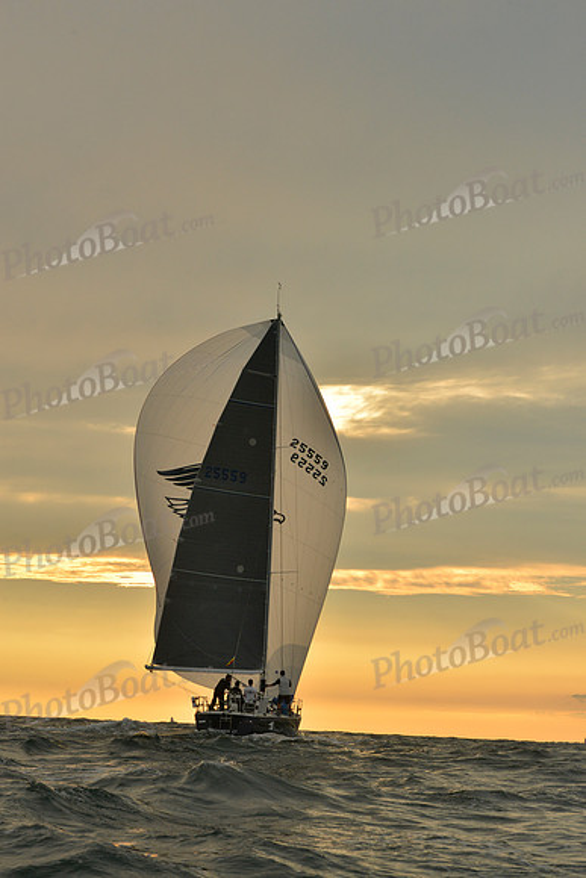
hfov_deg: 17.5
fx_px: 1903
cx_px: 293
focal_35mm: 78
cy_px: 439
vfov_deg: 26.0
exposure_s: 1/500
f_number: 13
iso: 800
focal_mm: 78
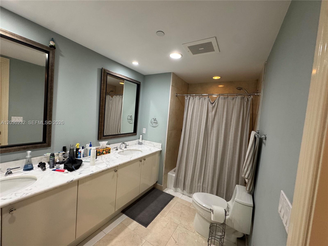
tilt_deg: -4.1
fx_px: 133
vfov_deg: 85.7
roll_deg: -4.9
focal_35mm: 14
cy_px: 123
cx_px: 164
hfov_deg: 102.1
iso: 160
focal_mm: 2.22
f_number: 2.2
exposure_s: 1/60
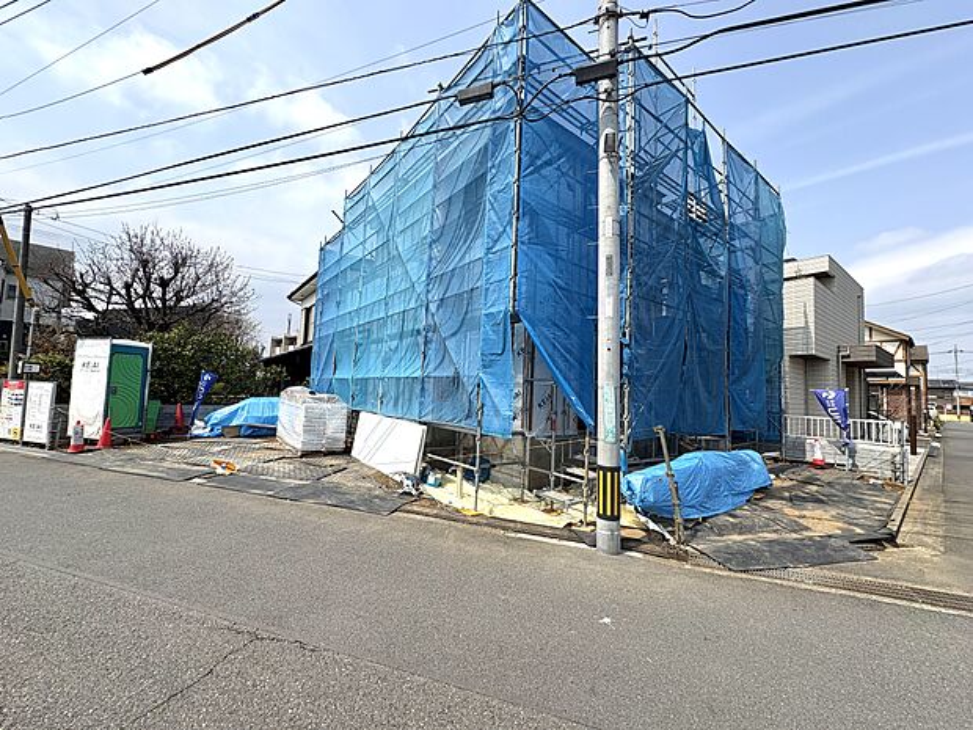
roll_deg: -1.8
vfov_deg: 85.7
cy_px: 365
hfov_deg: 102.1
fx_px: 394
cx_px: 486
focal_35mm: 14
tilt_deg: +4.5
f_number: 2.2
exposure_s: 1/2208
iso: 50
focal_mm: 2.22
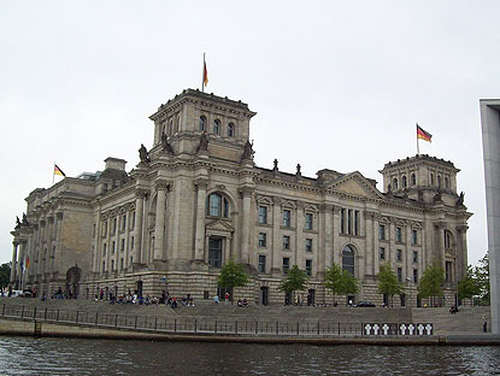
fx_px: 564
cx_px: 270
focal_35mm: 39
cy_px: 189
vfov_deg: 36.9
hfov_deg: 47.8
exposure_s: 1/253
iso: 80
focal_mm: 6
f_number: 4.8
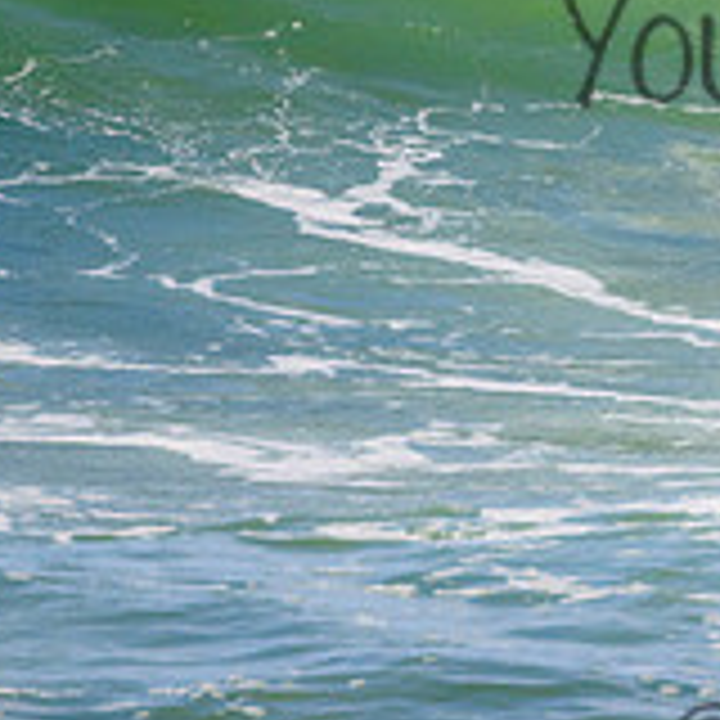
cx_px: 1022
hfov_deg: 0.7
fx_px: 58077
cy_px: -2
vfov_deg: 0.7
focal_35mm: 2468
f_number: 11
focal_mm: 800
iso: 900
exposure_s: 1/2000
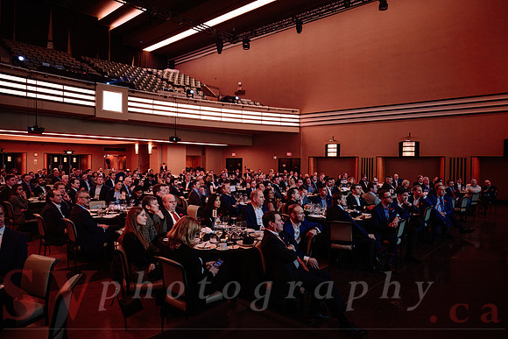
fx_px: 339
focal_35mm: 24
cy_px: 170
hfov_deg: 73.7
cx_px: 254
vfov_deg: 53.2
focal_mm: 24
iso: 1600
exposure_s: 1/30
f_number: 2.8
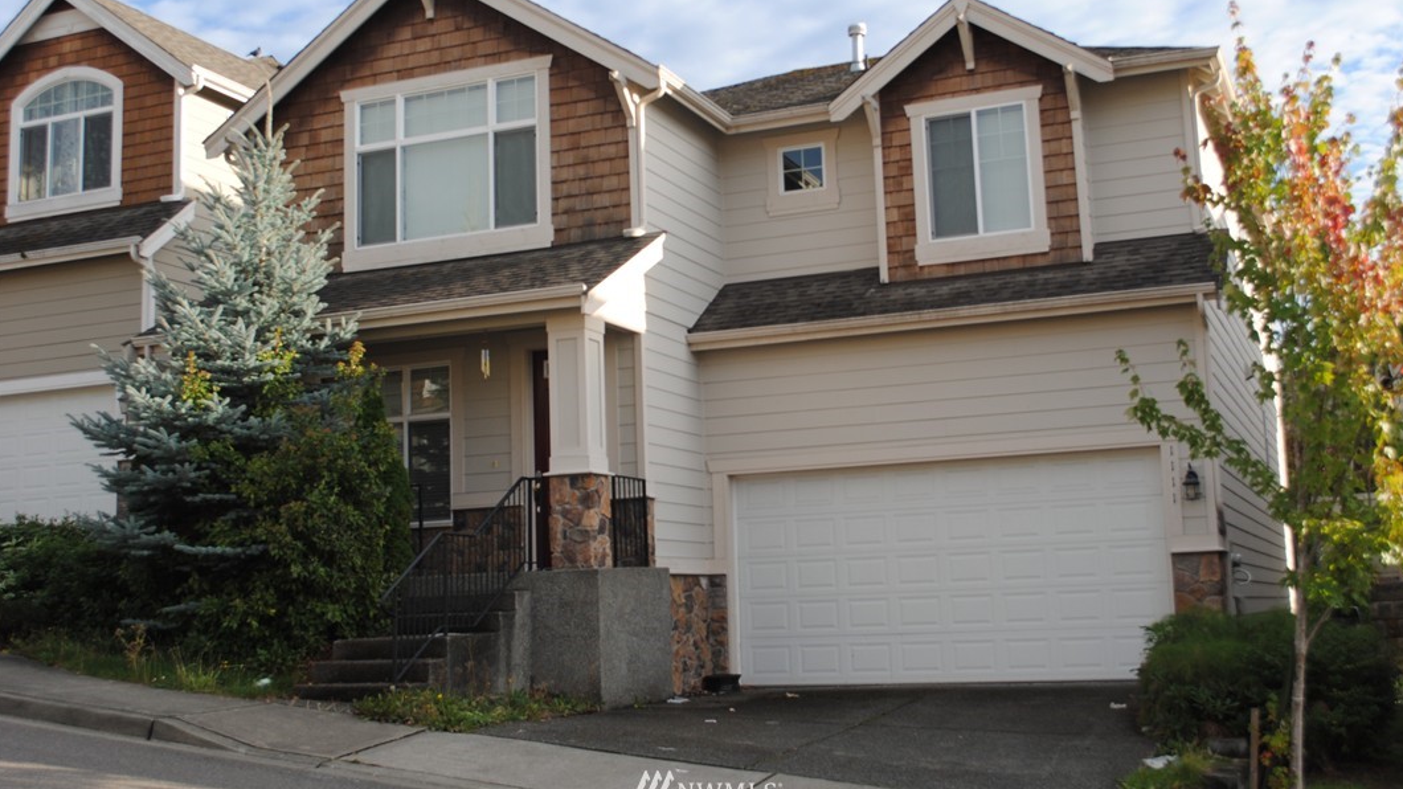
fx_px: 1674
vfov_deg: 26.5
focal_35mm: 45
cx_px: 709
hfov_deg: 45.5
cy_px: 357
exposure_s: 1/160
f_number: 6.3
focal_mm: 28
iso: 100
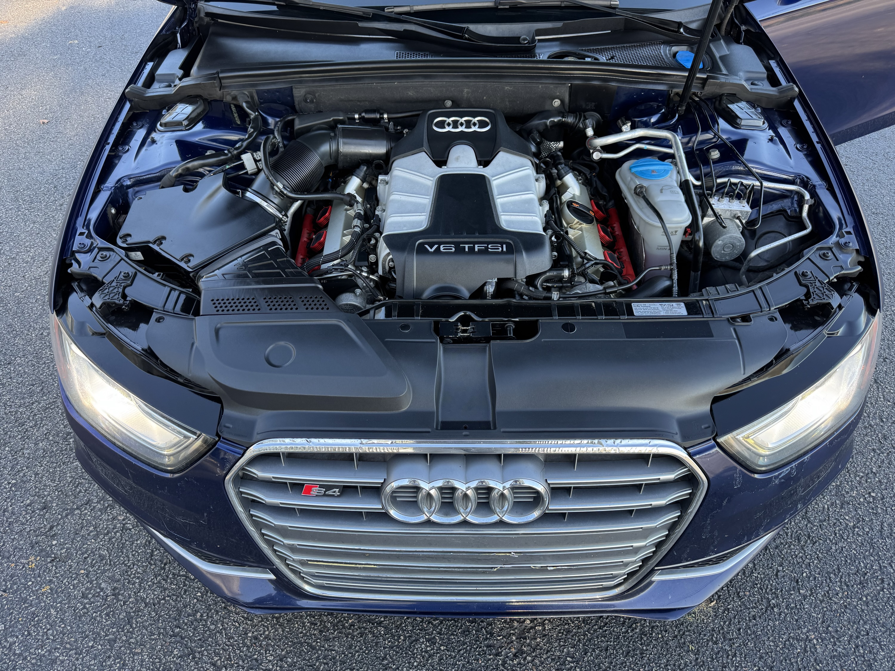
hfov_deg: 71.6
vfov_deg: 56.8
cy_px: 336
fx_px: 621
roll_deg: +0.6
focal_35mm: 24
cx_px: 448
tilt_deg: -44.9
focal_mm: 6.76
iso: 64
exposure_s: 1/123
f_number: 1.78
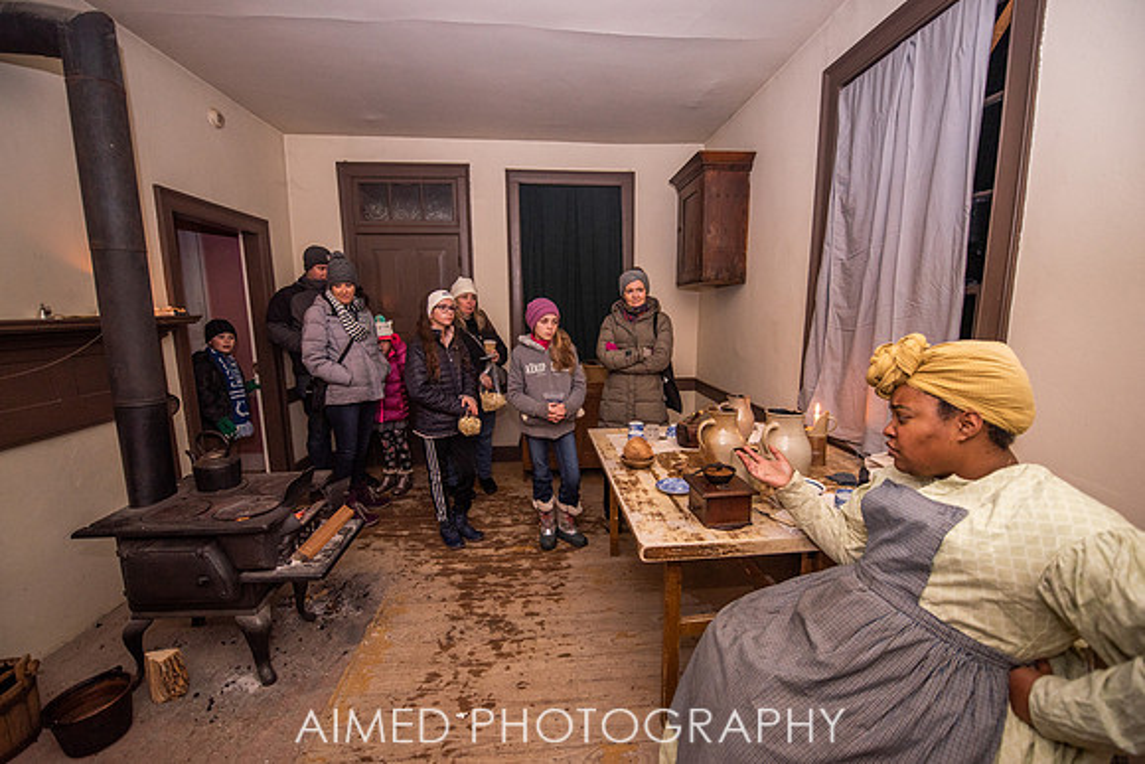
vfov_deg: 80.0
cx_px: 572
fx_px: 455
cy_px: 382
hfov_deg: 103.0
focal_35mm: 14
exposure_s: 1/200
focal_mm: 14
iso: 800
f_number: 2.8
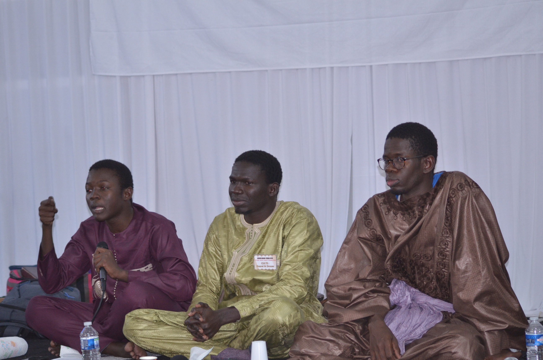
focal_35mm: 117
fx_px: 1761
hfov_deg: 17.5
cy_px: 180
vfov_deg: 11.7
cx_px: 272
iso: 800
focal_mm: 78
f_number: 4
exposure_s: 1/60
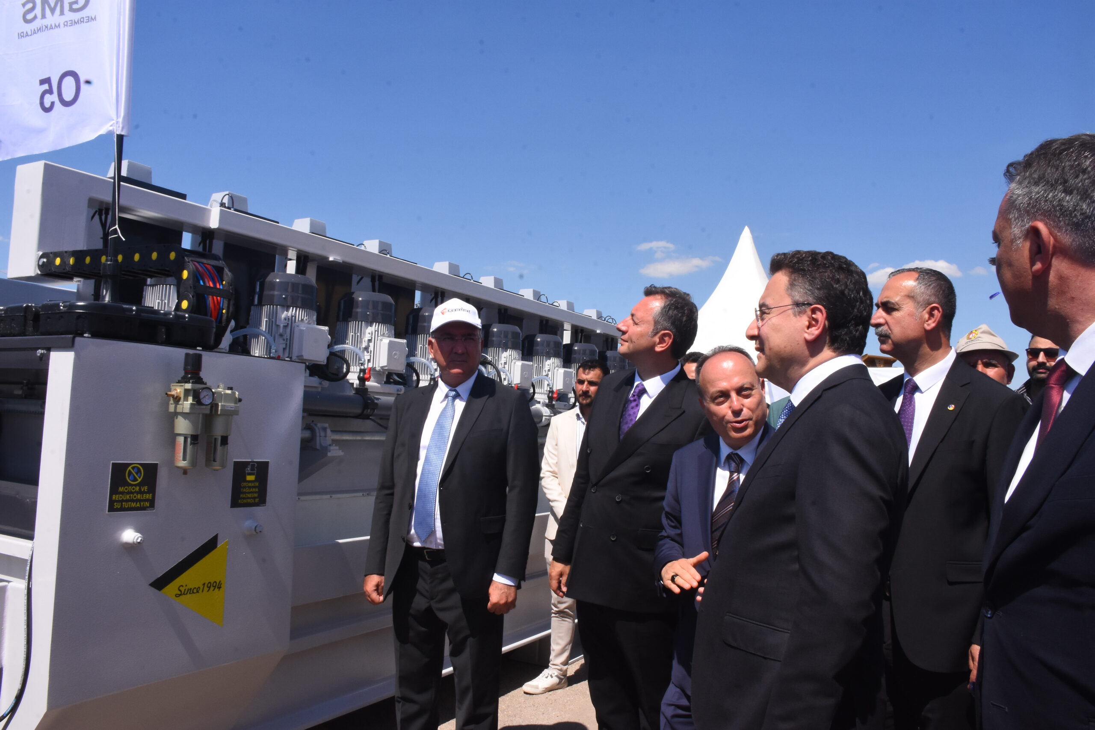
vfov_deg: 47.9
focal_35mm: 27
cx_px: 548
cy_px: 365
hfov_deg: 67.4
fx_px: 821
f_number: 22
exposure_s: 1/320
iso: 800
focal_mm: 18
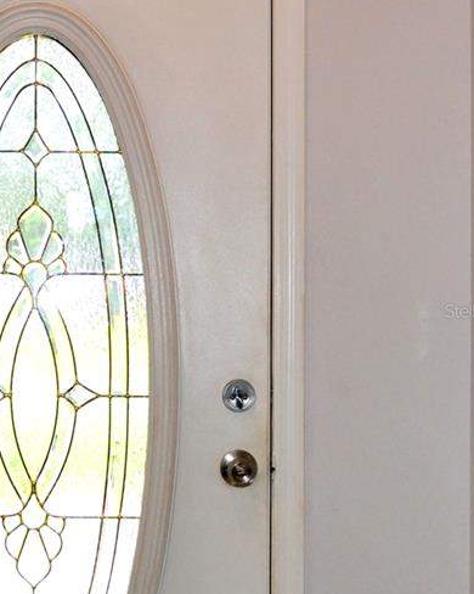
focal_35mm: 90
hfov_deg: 16.8
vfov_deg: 21.3
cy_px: 310
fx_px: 1579
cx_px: 40
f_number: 4.2
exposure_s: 1/100
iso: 400
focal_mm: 26
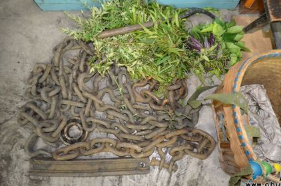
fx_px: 249
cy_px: 80
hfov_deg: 58.5
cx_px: 165
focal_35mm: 32
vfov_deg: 40.8
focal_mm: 18
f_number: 3.5
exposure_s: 1/20
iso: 3200
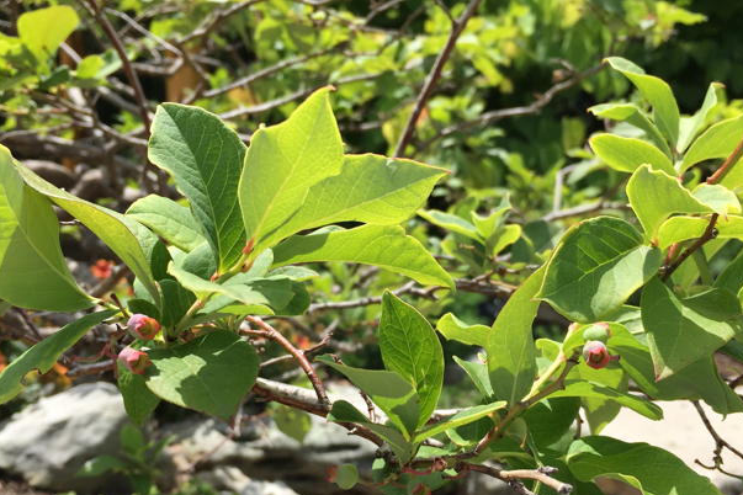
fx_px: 825
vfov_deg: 33.2
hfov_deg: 48.5
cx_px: 372
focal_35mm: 40
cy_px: 310
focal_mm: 4.15
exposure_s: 1/1276
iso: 32
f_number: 2.2
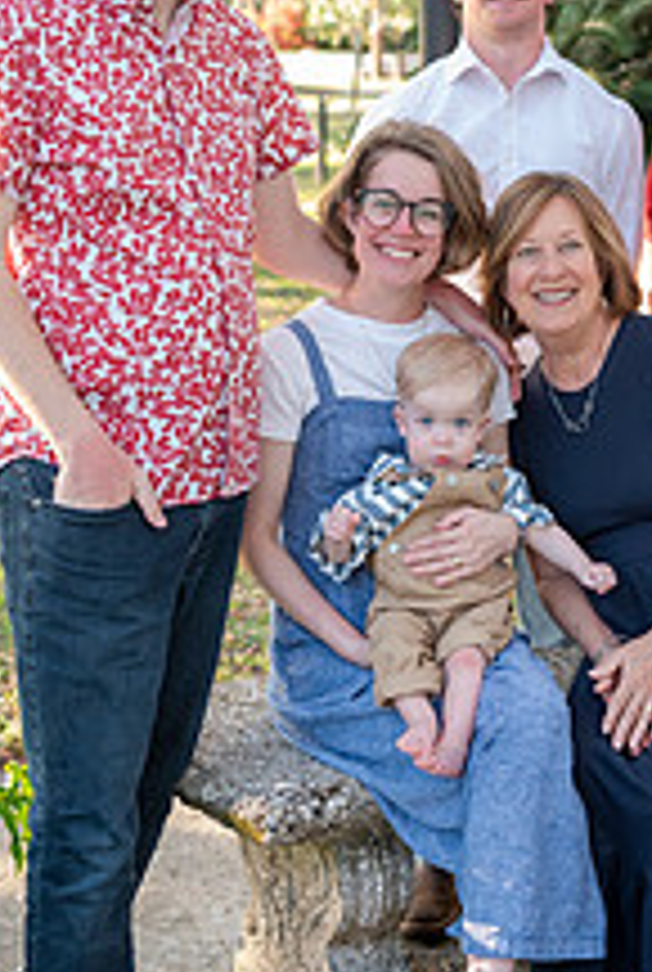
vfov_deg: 25.4
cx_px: 497
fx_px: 2136
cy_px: 279
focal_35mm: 79
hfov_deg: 17.3
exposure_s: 1/500
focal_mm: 38
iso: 1250
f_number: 3.2
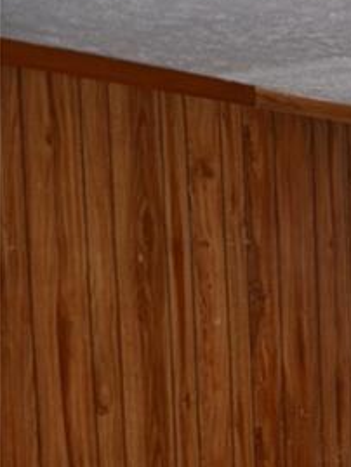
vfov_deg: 24.9
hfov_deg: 15.5
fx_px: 1040
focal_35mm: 77
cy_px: 378
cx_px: 692
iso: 250
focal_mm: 18
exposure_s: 1/60
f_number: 3.5
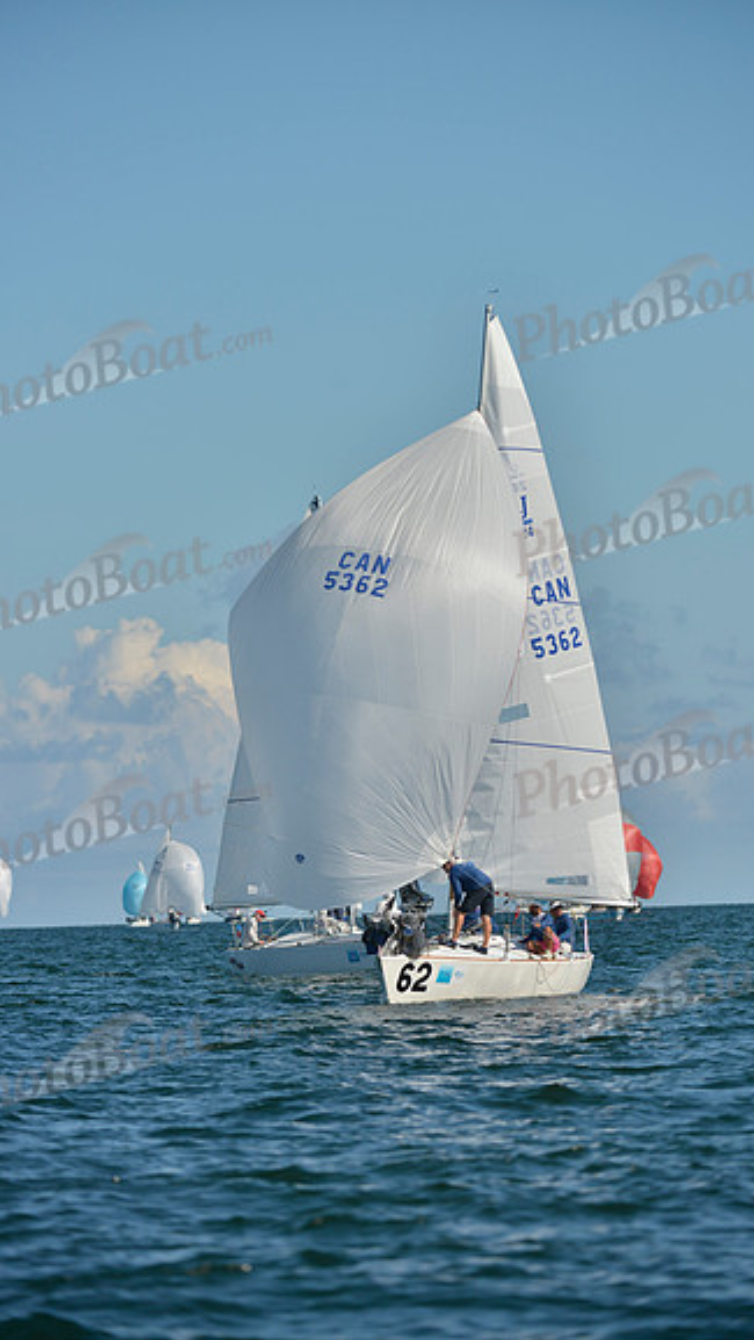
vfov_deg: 9.8
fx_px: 7847
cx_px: 393
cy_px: 671
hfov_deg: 5.5
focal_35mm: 221
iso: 200
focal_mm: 210
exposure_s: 1/2500
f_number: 4.5
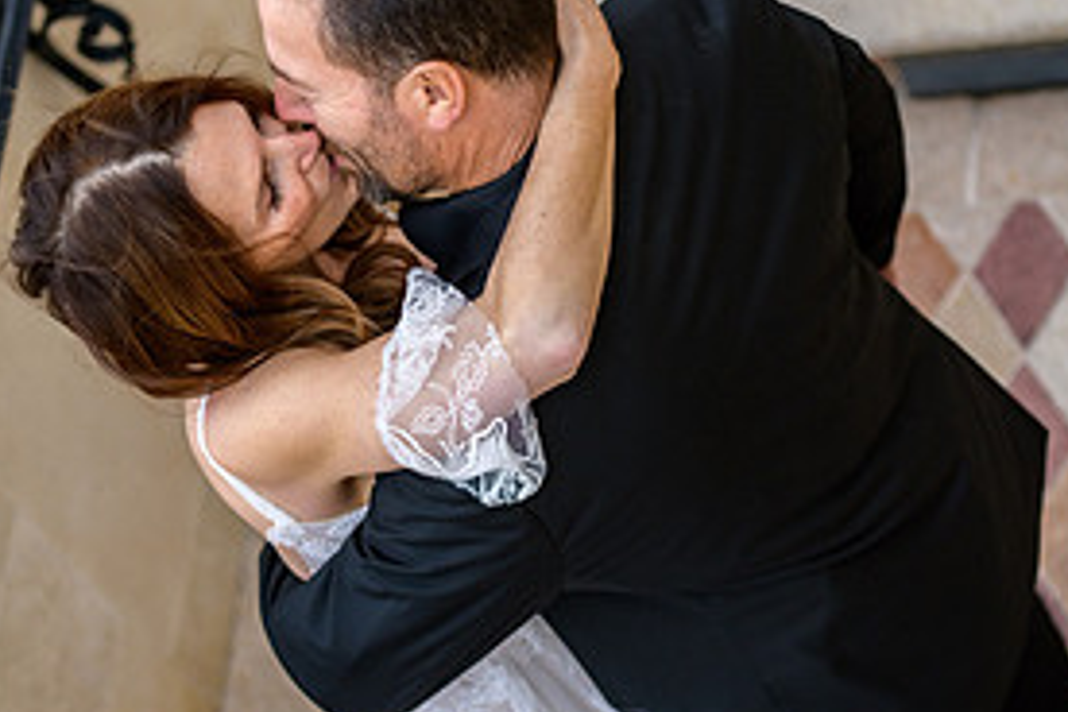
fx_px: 3382
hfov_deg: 17.9
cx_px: 530
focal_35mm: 114
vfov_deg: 12.0
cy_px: 248
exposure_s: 1/2000
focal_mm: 70
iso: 400
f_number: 2.8
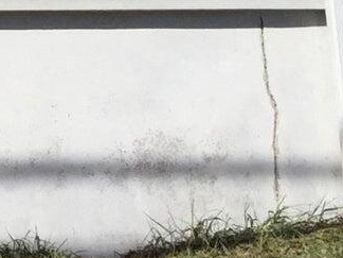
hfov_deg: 8.7
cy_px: -330
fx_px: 1893
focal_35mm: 191
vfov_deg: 7.3
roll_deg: -0.3
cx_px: -660
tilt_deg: +9.1
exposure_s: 1/3597
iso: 32
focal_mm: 4.15
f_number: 2.2
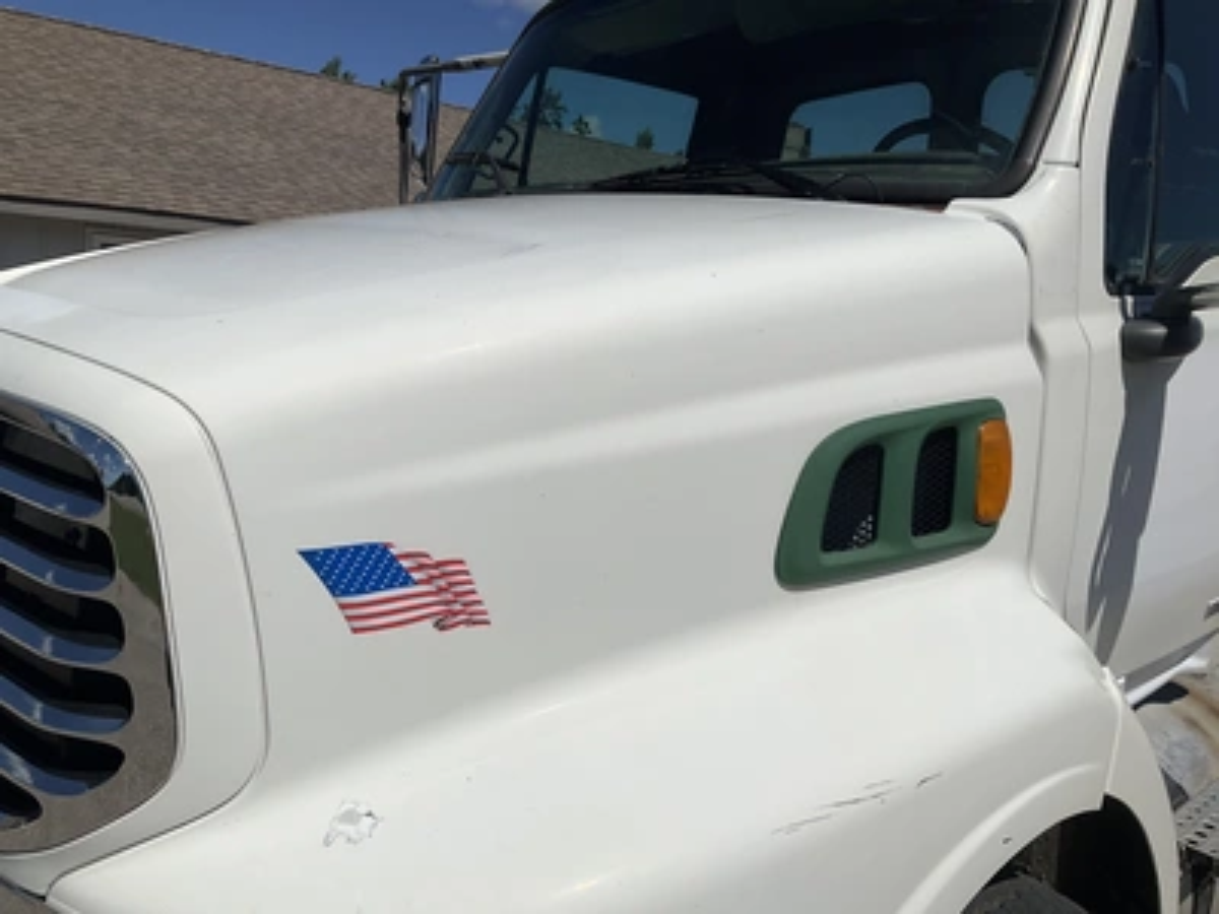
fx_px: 1021
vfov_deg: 48.2
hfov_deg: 61.7
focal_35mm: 29
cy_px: 457
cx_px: 610
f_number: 1.8
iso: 25
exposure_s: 1/10204
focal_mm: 3
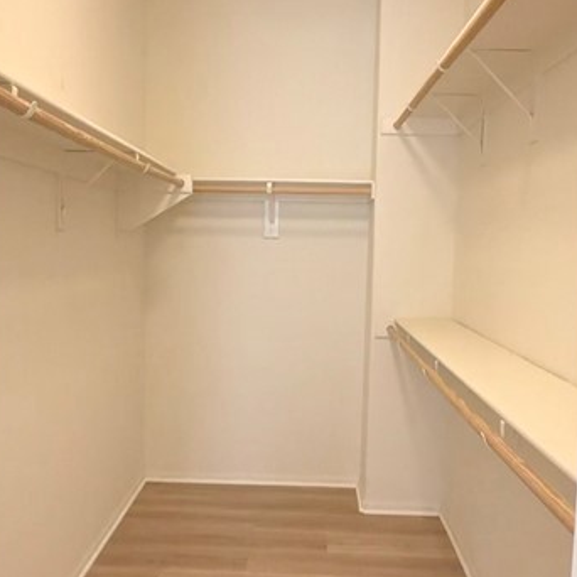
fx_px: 698
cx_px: 275
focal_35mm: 37
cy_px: 315
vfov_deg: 44.9
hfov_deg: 44.9
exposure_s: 1/60
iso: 400
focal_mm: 2.22
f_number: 2.2
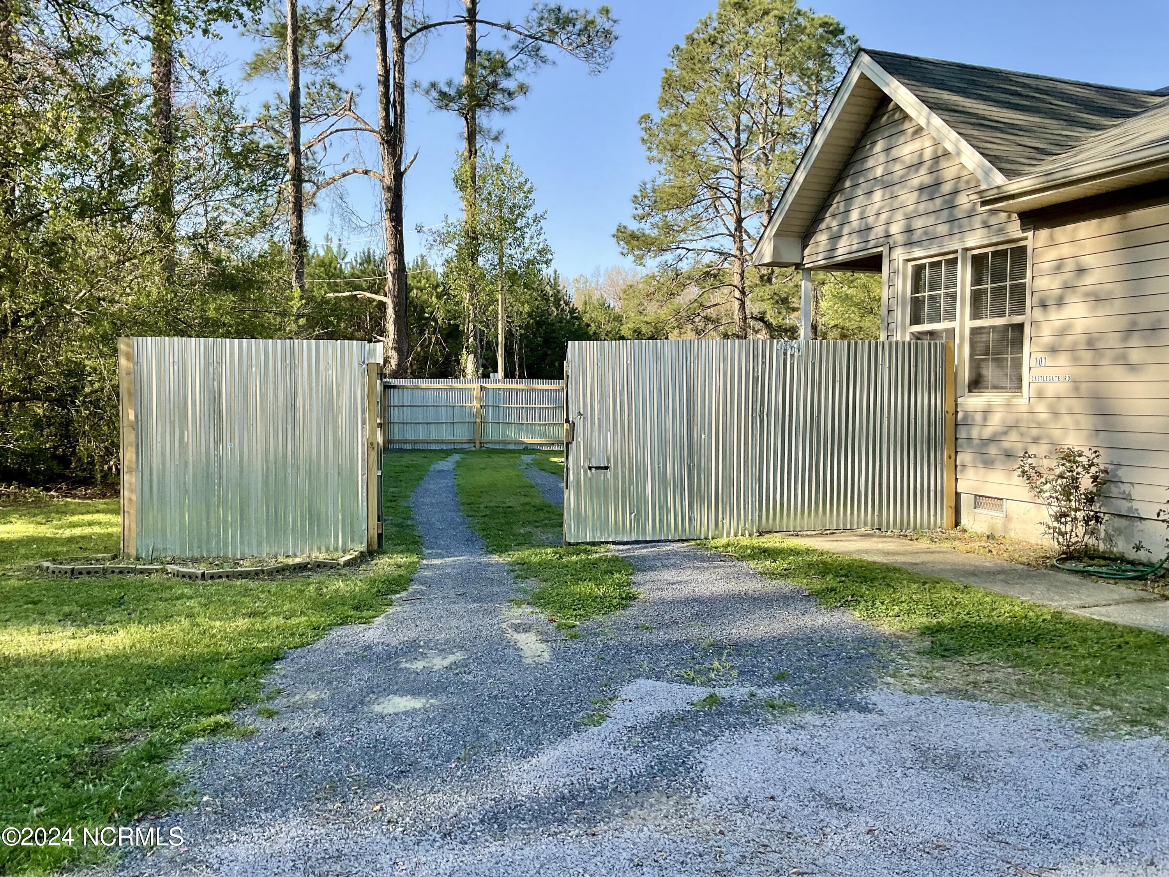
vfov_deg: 48.2
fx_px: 979
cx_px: 584
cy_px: 438
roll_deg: +0.3
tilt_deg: -0.9
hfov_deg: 61.7
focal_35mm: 29
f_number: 1.8
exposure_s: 1/620
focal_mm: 3
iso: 16
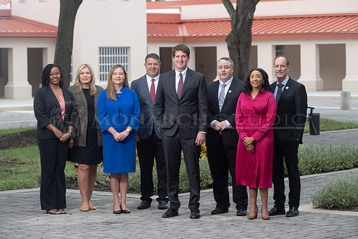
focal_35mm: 126
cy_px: 115
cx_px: 185
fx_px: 1256
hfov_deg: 16.2
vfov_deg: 10.9
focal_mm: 122
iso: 250
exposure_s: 1/200
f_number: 8
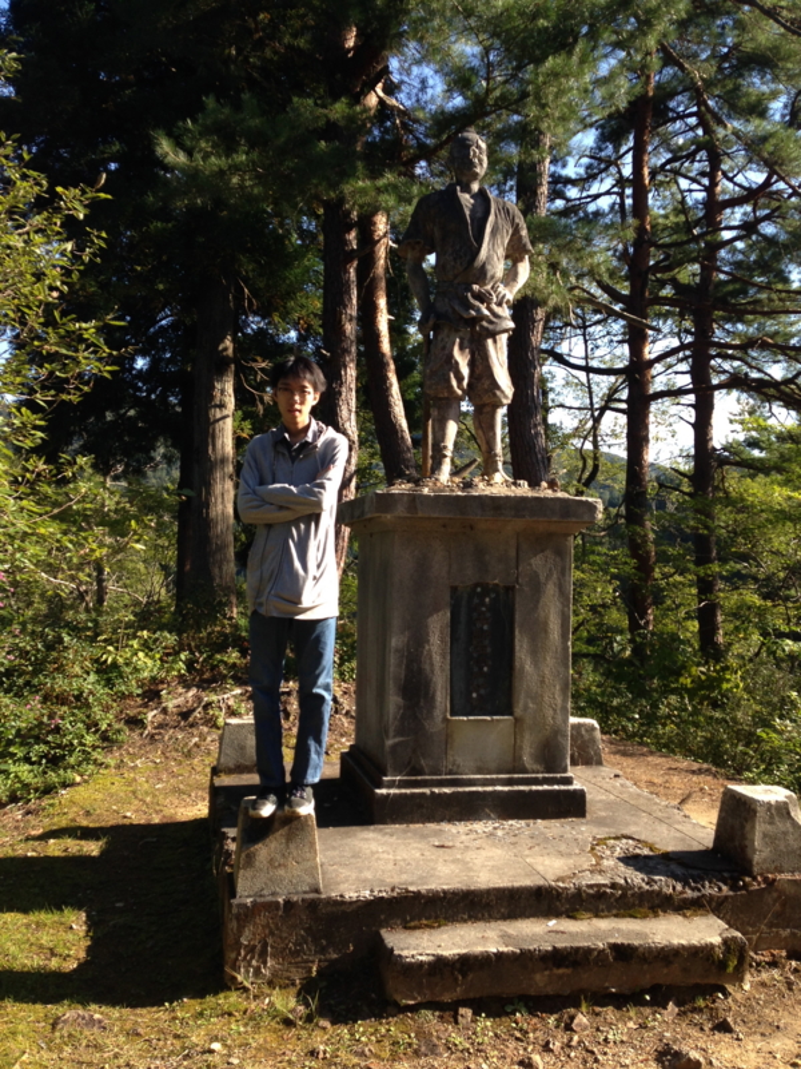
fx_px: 1018
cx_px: 400
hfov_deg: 42.9
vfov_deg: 55.4
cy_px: 534
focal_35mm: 33
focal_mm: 4.12
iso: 50
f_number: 2.4
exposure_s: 1/414
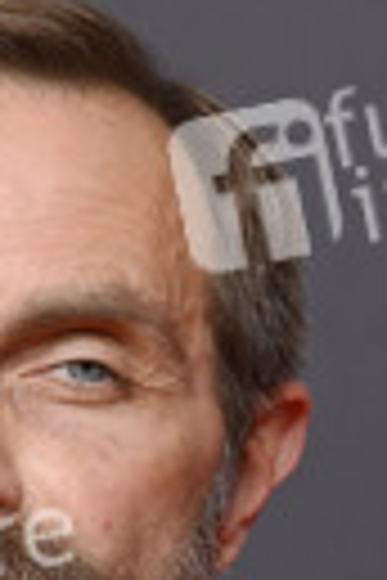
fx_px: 6982
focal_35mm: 433
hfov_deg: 3.2
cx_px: -9
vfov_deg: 4.7
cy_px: 841
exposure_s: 1/320
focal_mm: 140
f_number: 5
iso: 1250
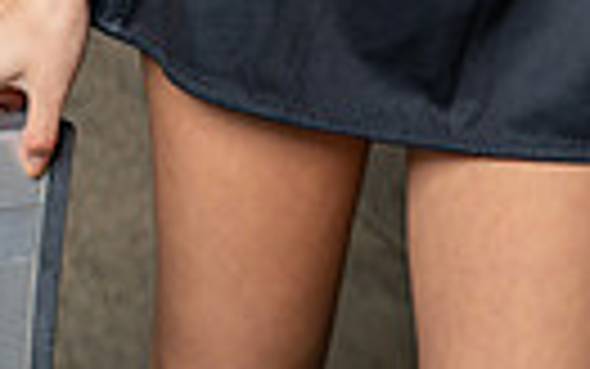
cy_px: -580
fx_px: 2252
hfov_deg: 14.9
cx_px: 450
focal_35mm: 140
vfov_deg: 8.4
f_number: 4
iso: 125
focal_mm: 40
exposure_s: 1/250
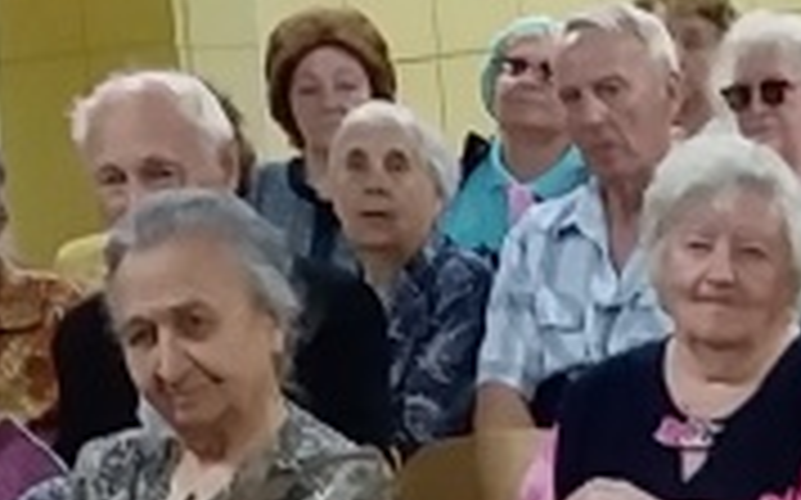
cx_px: 922
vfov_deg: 6.8
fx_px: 4123
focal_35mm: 189
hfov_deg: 10.9
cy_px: 860
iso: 160
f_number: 2.2
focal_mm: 3.3
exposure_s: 1/25
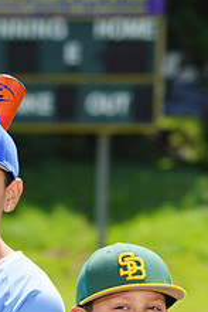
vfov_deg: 3.9
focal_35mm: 522
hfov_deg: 2.6
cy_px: 403
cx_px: 6
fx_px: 4517
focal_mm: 198
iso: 100
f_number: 8
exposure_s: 1/250
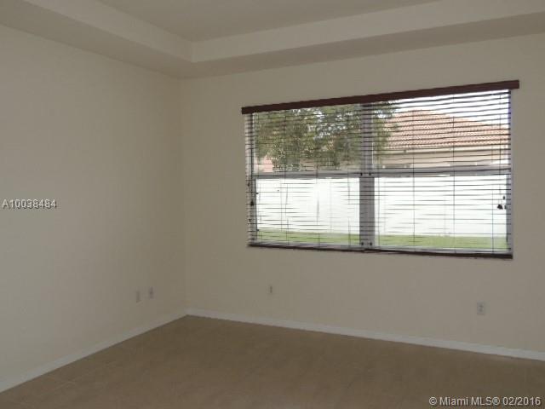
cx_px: 272
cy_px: 204
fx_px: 472
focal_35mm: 30
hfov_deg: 60.0
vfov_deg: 46.8
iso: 100
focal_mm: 5.3
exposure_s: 1/160
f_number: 3.1
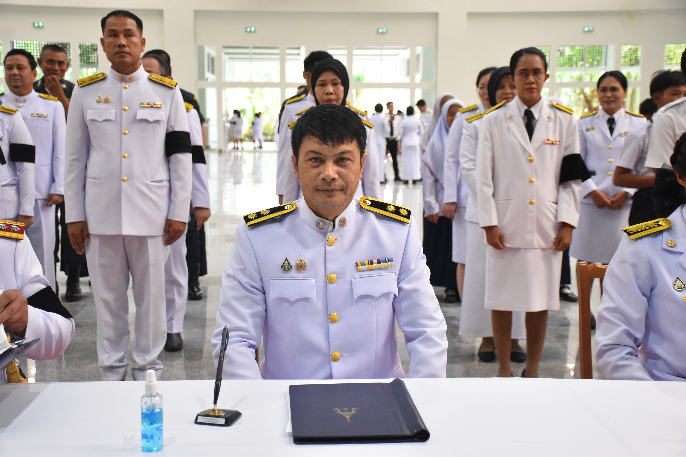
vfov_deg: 25.8
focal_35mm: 52
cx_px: 343
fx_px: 1001
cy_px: 228
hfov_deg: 37.8
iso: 1100
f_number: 4.2
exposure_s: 1/125
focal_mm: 35
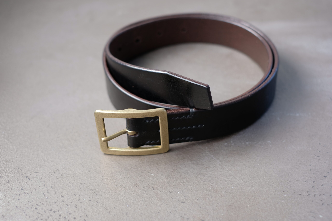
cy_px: 110
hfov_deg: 37.5
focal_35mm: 53
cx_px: 166
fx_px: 488
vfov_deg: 25.5
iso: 200
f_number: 2.8
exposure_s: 1/90
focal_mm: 35
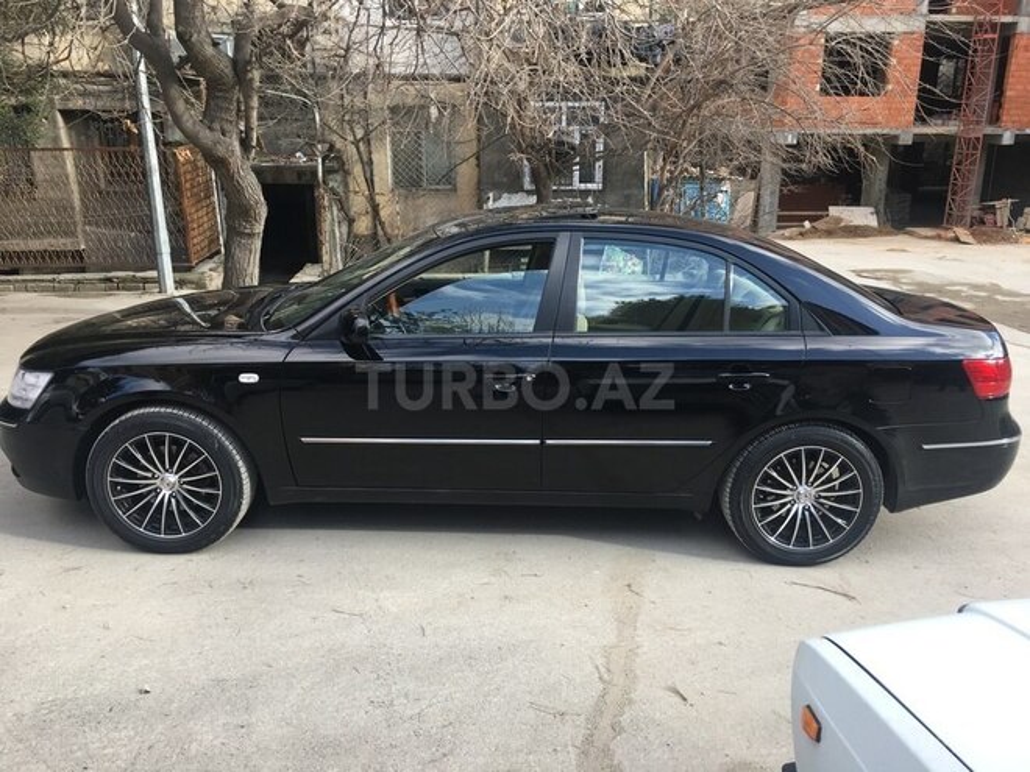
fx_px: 863
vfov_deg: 48.2
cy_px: 386
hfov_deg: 61.7
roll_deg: -1.3
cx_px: 515
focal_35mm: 29
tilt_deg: -18.7
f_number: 2.2
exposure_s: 1/191
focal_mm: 4.15
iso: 25
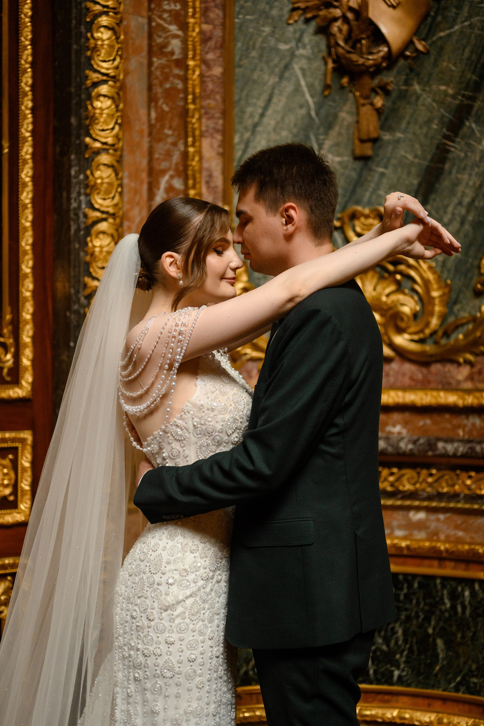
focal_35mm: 54
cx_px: 256
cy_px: 359
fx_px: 1089
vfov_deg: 36.9
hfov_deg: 25.1
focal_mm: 50
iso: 2500
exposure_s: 1/1600
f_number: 1.8
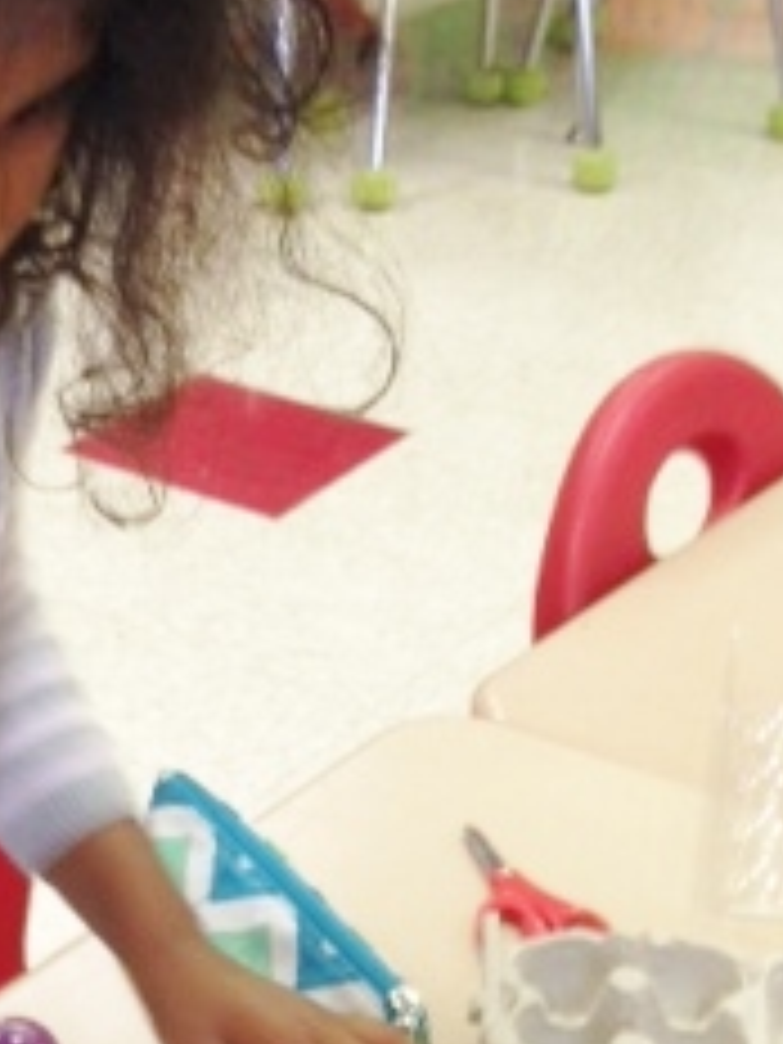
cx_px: 9
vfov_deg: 21.3
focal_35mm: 91
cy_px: 819
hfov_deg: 15.9
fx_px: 2745
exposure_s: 1/20
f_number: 2.4
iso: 80
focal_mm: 4.12
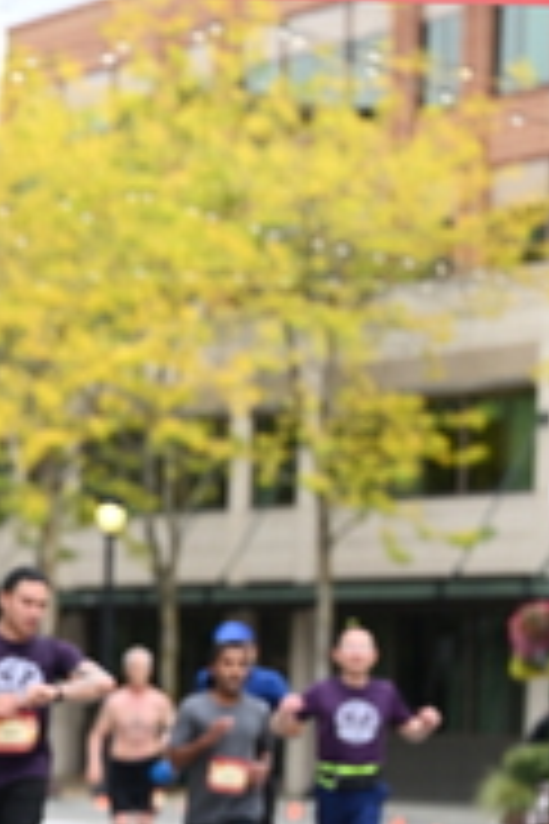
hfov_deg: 6.3
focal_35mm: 216
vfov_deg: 9.5
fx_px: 4941
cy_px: 509
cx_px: -173
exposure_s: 1/2000
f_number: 2.8
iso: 640
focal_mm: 72
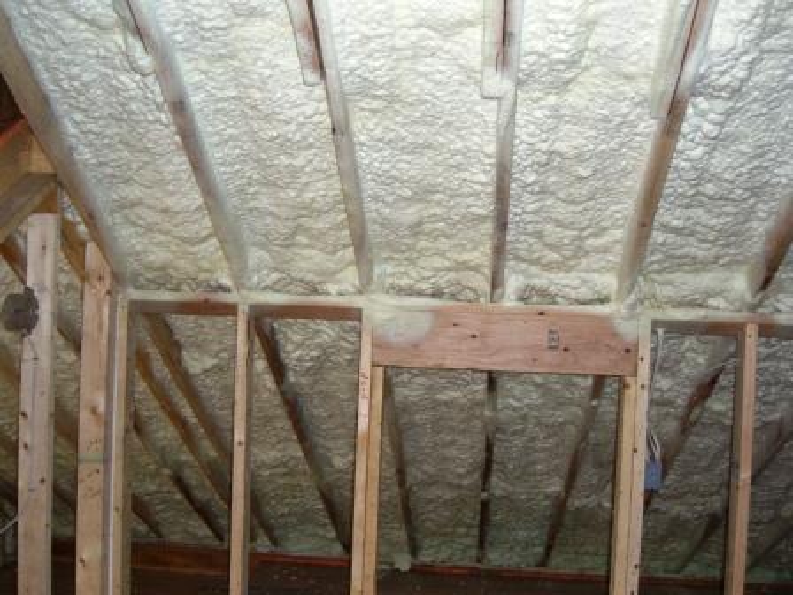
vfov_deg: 37.7
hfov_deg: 49.0
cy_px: 298
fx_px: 871
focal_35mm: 38
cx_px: 396
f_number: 2.8
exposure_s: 1/60
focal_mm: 7.9
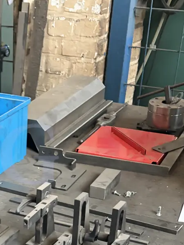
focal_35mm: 83
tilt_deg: -37.2
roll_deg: +2.8
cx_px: 0
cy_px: 359
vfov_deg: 20.5
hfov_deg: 17.4
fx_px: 588
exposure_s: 1/60
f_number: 1.6
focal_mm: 5.96
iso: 400
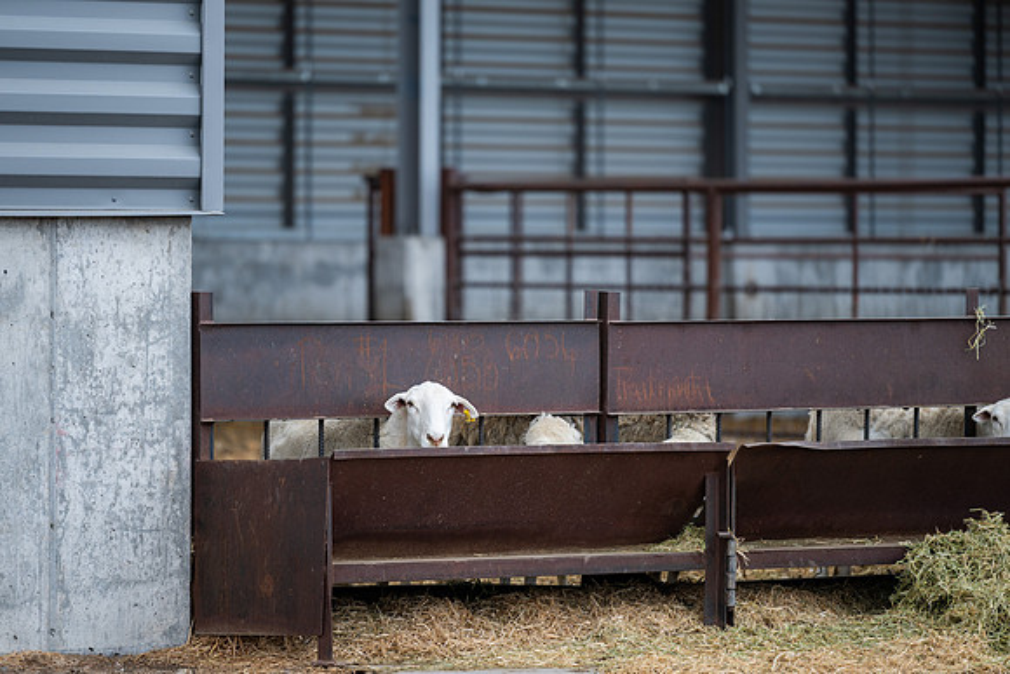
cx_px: 505
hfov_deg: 9.5
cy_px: 337
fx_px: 6052
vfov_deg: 6.4
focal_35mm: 216
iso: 125
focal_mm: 200
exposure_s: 1/1000
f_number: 2.8
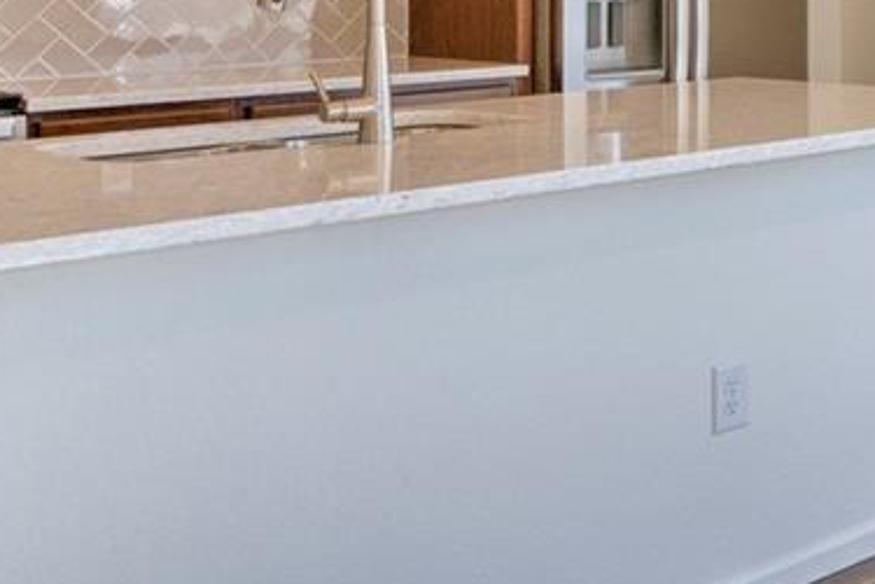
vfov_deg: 20.0
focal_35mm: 64
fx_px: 1555
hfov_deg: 26.3
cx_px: 1162
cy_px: -98
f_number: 9
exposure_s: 1/80
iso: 400
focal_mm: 15
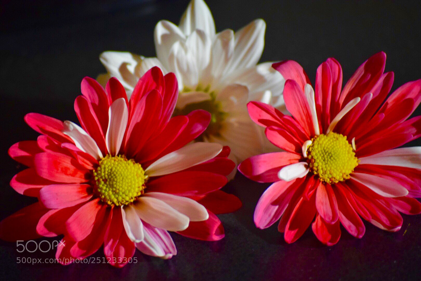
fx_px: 3508
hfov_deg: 6.9
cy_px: 140
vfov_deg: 4.6
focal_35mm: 300
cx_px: 210
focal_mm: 200
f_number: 5.6
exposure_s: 1/125
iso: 2200
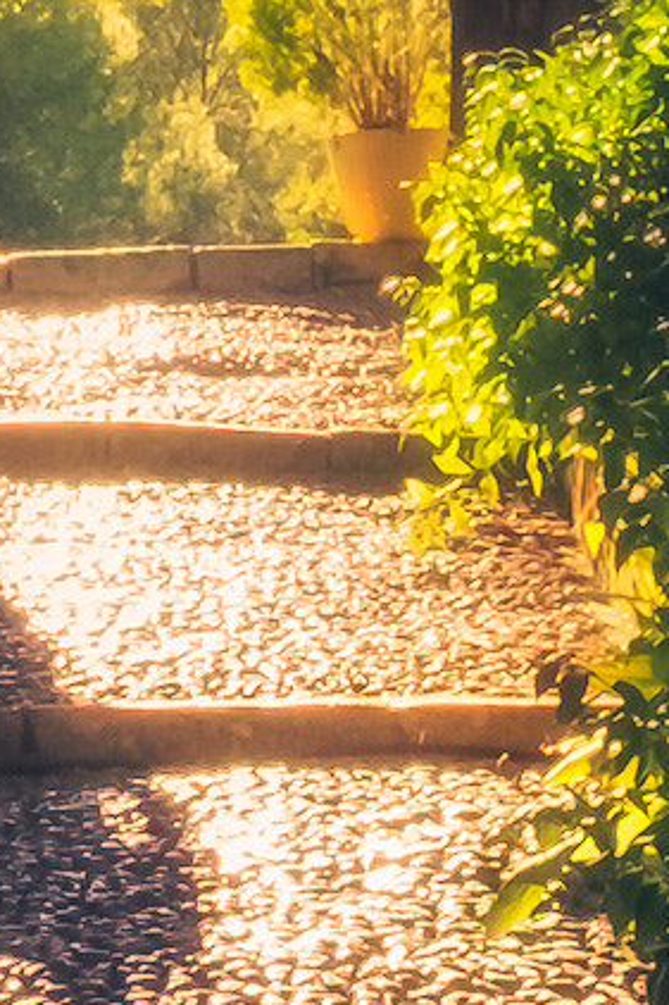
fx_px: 3069
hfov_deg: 12.2
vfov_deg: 17.4
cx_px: -58
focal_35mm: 110
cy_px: -324
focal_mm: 19.6
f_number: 20
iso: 2000
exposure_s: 1/40
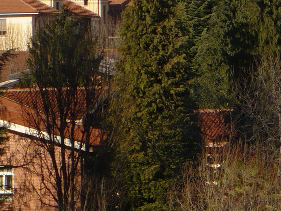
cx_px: 316
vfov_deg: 3.3
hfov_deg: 4.4
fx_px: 3677
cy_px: -48
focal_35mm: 453
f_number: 4.1
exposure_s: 1/800
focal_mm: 27.7
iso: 100
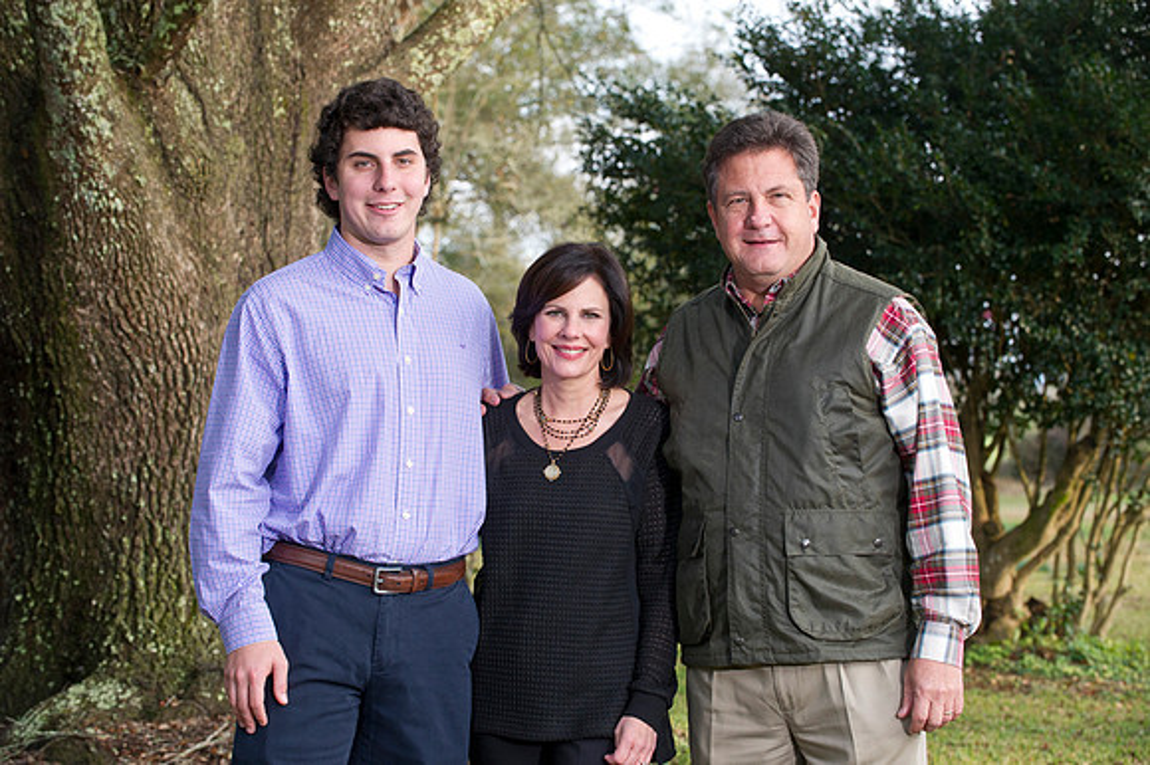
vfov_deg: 13.9
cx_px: 575
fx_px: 3129
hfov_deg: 20.8
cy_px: 382
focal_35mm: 98
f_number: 5.6
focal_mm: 98
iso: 800
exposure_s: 1/160
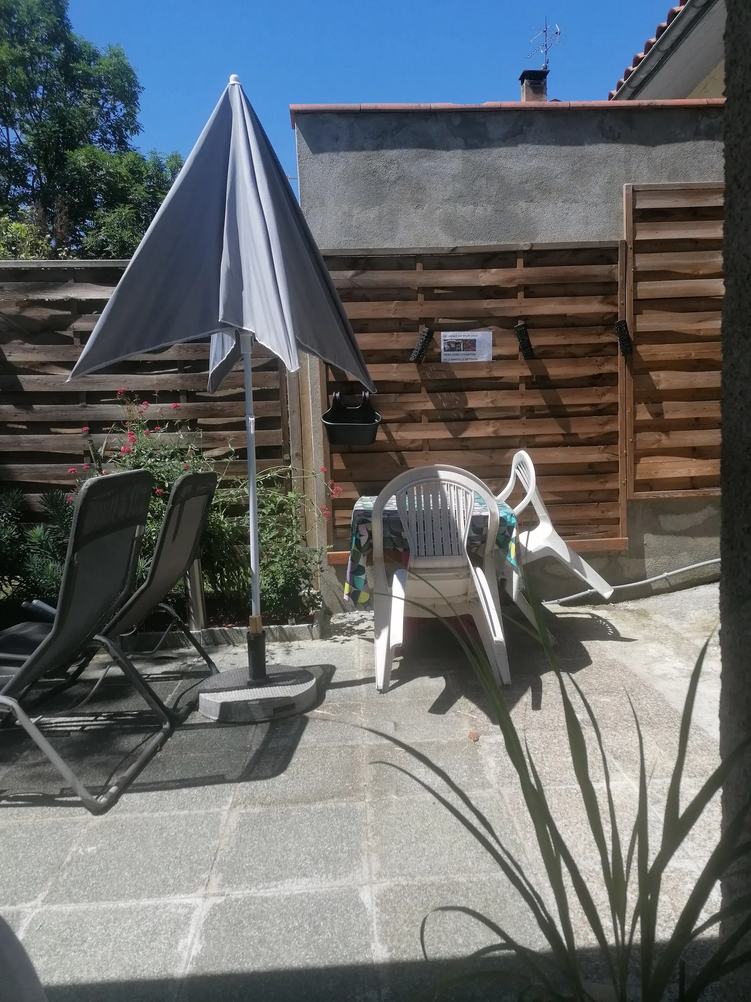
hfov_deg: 51.4
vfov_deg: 65.3
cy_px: 501
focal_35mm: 27
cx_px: 376
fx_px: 781
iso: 50
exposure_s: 1/1271
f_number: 1.8
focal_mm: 4.75
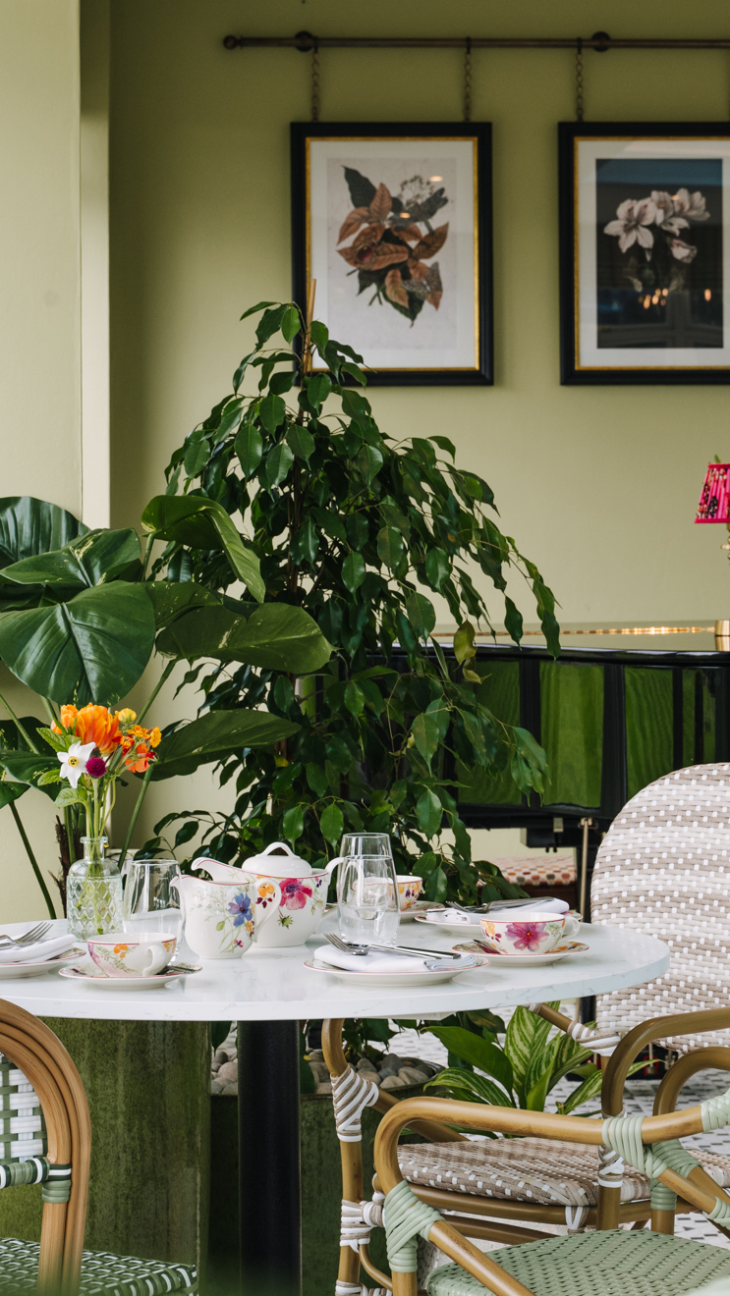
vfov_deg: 18.0
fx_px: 4093
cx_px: 527
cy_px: 648
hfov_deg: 10.2
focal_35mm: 119
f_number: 9
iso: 250
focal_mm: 75
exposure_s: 1/30
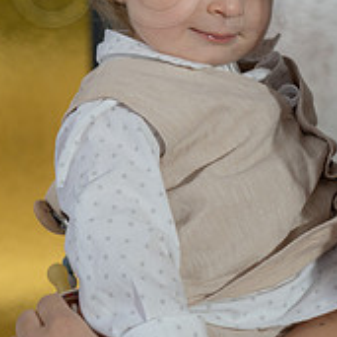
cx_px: 45
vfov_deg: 11.4
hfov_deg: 11.4
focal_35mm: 152
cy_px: -16
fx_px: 1674
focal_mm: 68
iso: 400
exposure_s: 1/160
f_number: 4.5
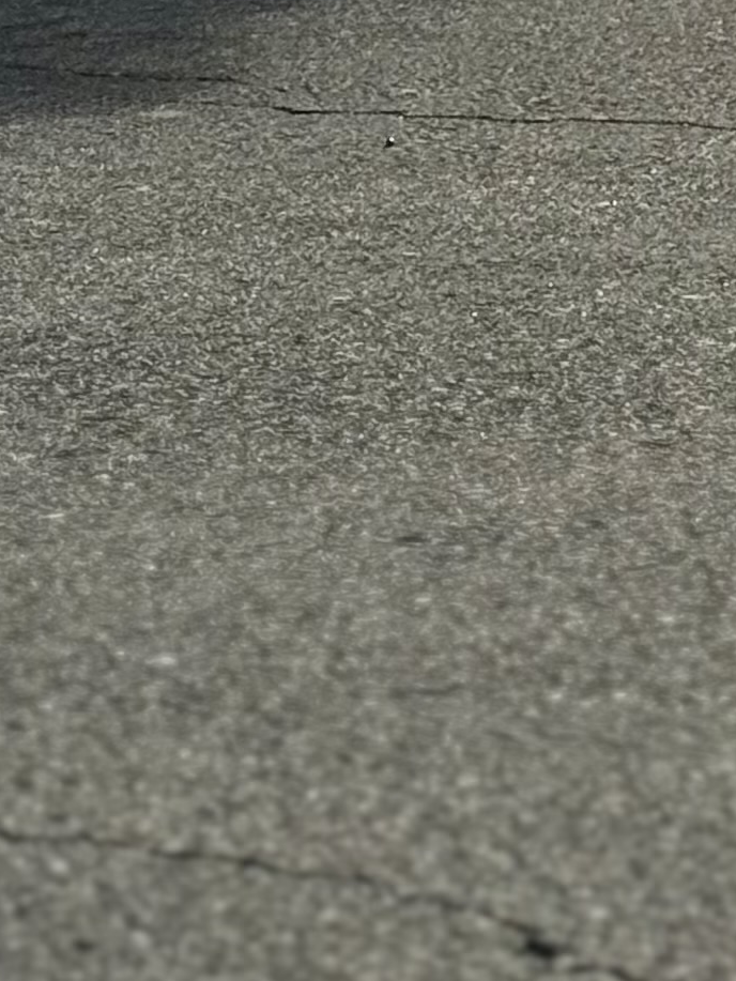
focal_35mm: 211
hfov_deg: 7.0
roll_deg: +0.5
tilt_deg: +1.3
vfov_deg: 8.9
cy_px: -930
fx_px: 5980
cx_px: 218
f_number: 1.78
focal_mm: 6.76
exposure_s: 1/3096
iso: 100
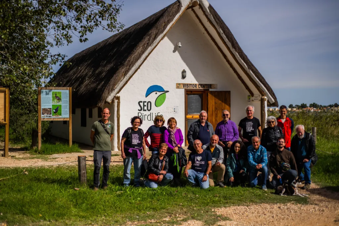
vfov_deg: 27.0
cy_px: 113
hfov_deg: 39.6
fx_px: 471
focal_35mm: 50
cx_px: 170
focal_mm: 50
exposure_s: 1/8000
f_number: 2.2
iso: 160
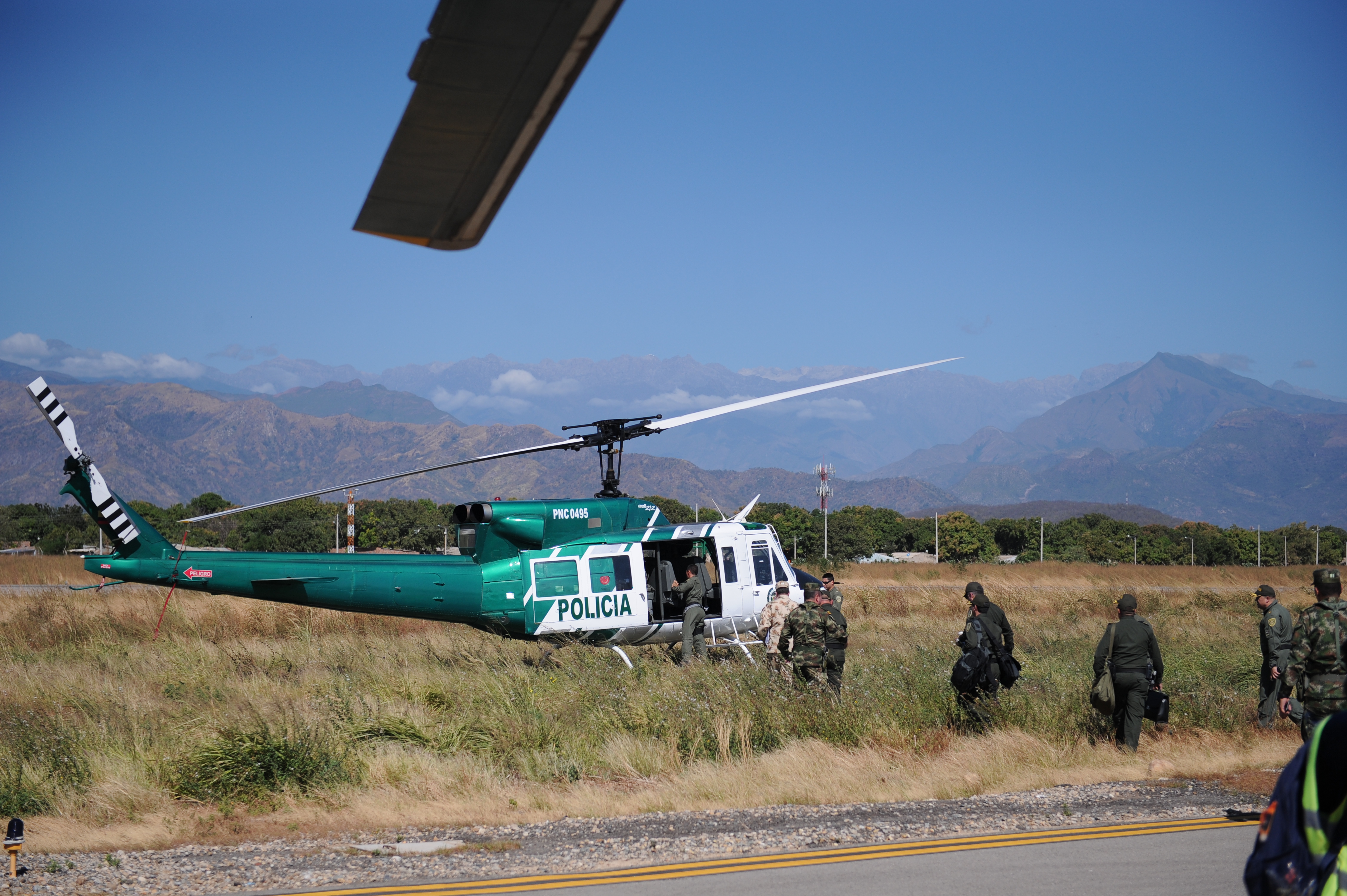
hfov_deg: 28.9
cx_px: 674
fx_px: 2617
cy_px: 448
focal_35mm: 70
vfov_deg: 19.4
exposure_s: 1/8000
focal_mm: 70
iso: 400
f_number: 3.5
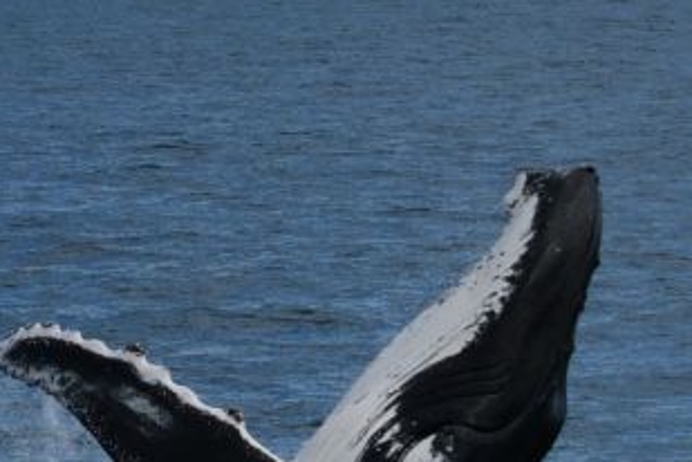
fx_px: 3287
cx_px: 602
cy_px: 346
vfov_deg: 8.0
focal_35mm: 171
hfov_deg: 11.9
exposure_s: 1/8000
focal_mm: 66
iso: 500
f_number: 5
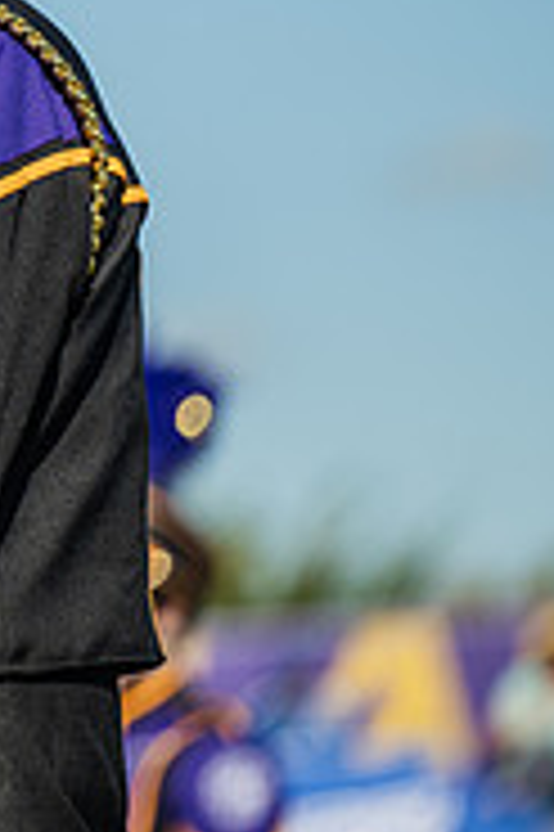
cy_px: 11
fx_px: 12719
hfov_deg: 2.5
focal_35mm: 550
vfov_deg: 3.7
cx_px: -653
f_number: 3.2
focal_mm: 175
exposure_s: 1/1600
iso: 80
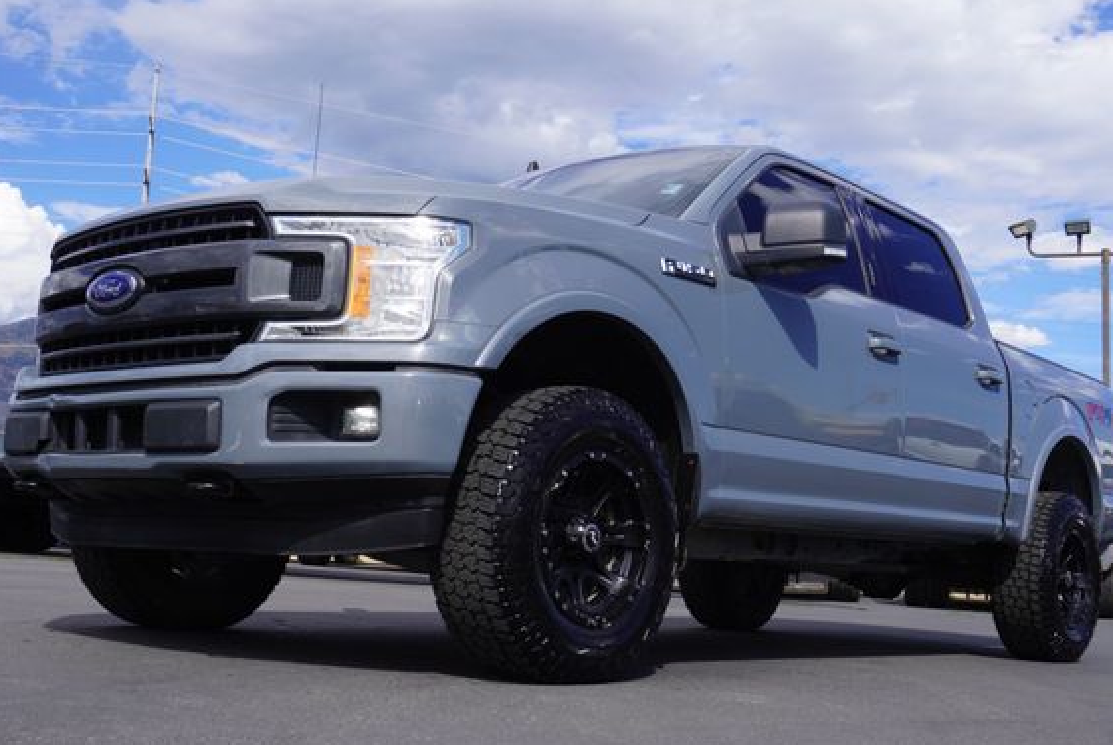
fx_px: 1269
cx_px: 560
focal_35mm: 41
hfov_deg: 47.4
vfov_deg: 32.7
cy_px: 384
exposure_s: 1/125
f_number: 10
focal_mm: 24
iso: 100
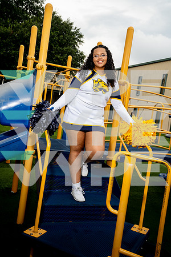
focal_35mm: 38
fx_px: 271
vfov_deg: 50.7
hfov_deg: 35.1
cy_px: 128
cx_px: 86
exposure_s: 1/250
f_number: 5.6
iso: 100
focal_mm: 38
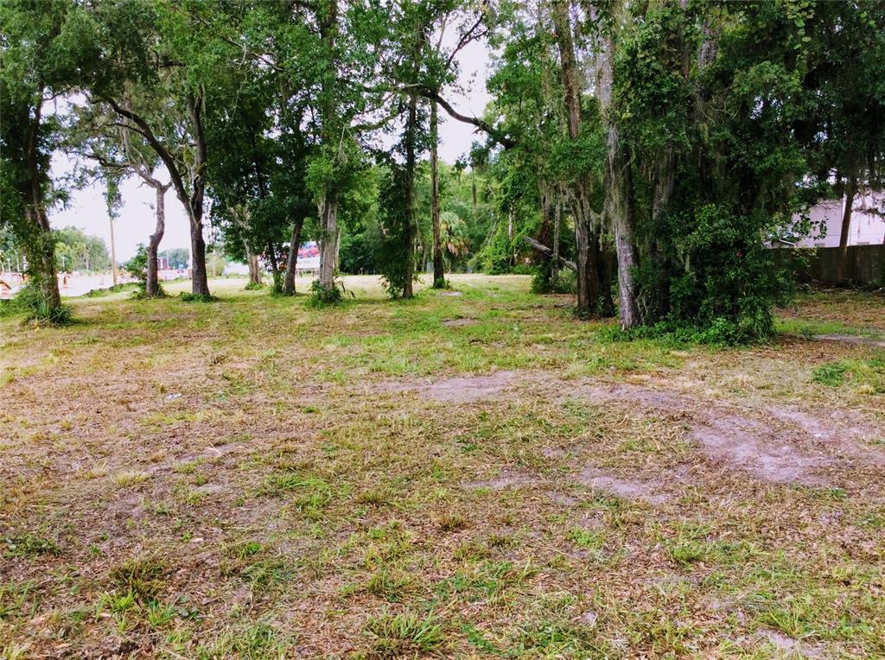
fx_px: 817
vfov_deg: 44.0
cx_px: 442
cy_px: 330
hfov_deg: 56.9
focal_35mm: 32
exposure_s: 1/120
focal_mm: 3.3
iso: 40
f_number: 2.4
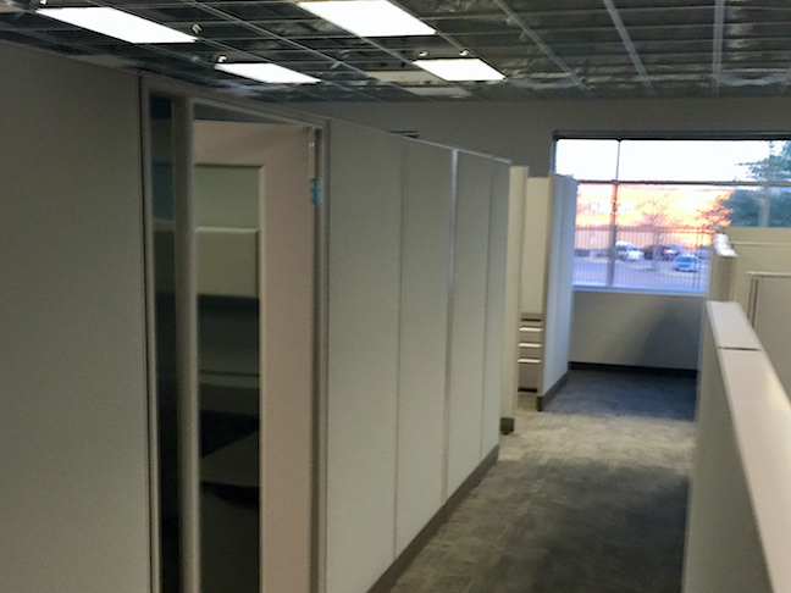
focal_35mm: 29
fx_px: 663
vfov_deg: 48.2
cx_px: 396
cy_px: 296
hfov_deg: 61.7
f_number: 2.2
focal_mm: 4.15
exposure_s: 1/15
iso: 40
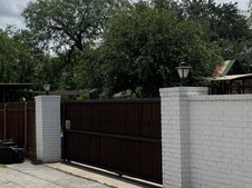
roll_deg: -0.6
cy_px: 100
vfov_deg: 21.6
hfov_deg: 28.5
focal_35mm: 68
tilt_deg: +2.4
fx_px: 495
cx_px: 90
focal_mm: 6.76
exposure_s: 1/12346
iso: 80
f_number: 1.78
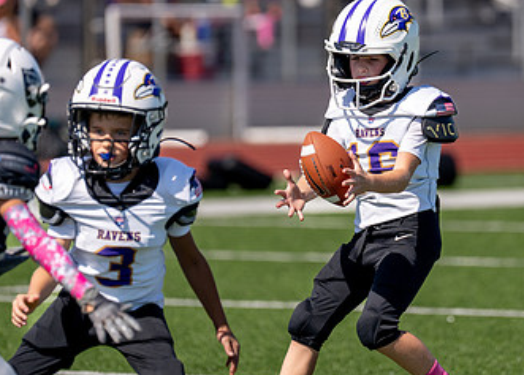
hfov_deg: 4.3
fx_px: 6911
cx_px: 359
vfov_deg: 3.1
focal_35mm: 464
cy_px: 167
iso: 200
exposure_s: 1/5000
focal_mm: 200
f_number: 2.8
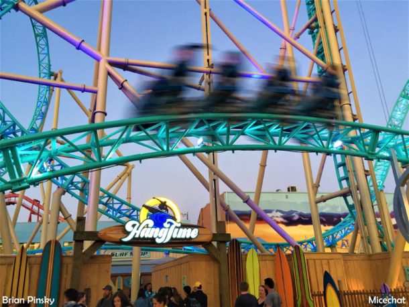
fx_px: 343
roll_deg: +0.2
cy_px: 154
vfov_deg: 48.3
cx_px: 204
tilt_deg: +20.0
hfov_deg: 61.6
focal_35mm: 29
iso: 160
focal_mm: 4.15
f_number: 2.2
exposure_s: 1/30
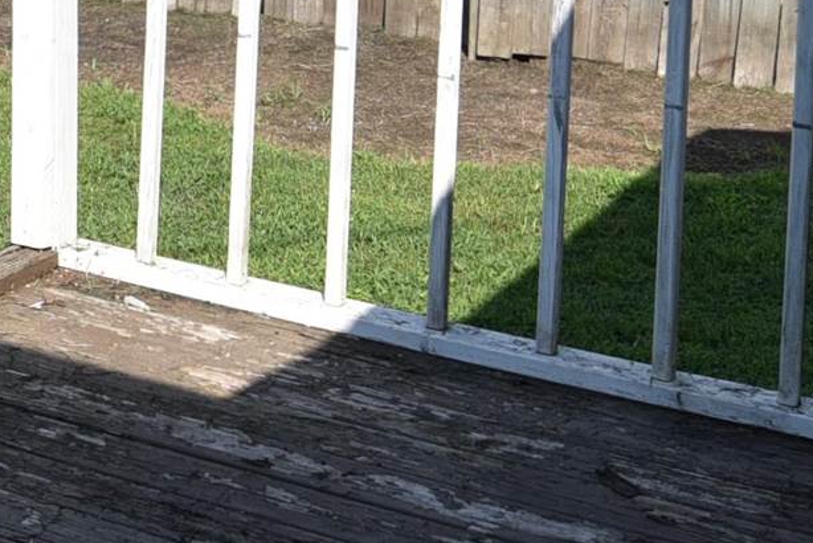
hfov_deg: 24.3
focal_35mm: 80
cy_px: -146
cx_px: 13
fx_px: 1807
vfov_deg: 16.2
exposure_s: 1/320
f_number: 9
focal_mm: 16
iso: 200
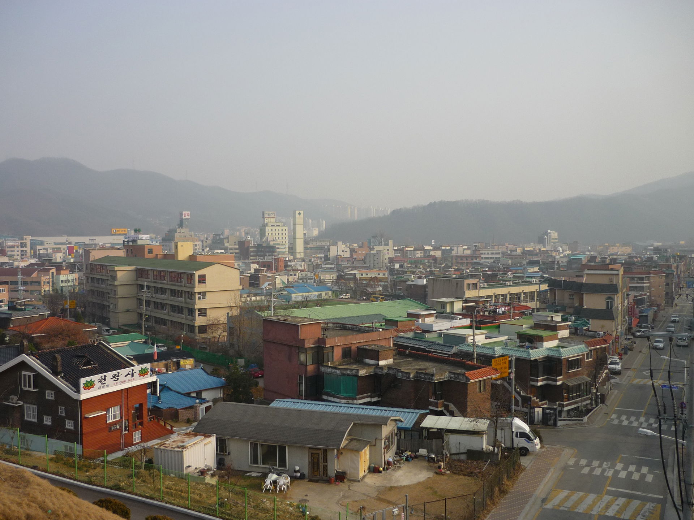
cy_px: 260
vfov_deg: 42.9
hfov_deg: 55.4
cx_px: 347
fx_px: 662
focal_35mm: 33
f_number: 2.8
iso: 100
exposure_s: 1/1000
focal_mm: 5.5
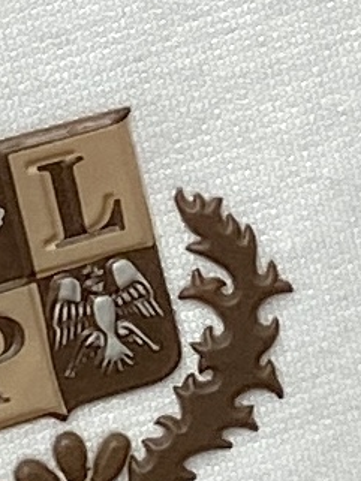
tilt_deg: -15.3
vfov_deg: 24.3
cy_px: 393
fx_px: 1098
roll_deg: +10.5
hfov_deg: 18.3
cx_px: 29
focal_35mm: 79
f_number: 1.8
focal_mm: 4.25
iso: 50
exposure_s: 1/122
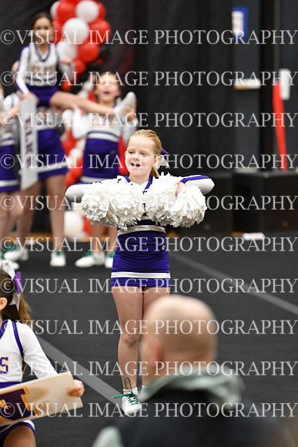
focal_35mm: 262
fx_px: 3251
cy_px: 224
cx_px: 149
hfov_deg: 5.2
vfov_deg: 7.9
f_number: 2.8
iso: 5000
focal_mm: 175
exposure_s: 1/800
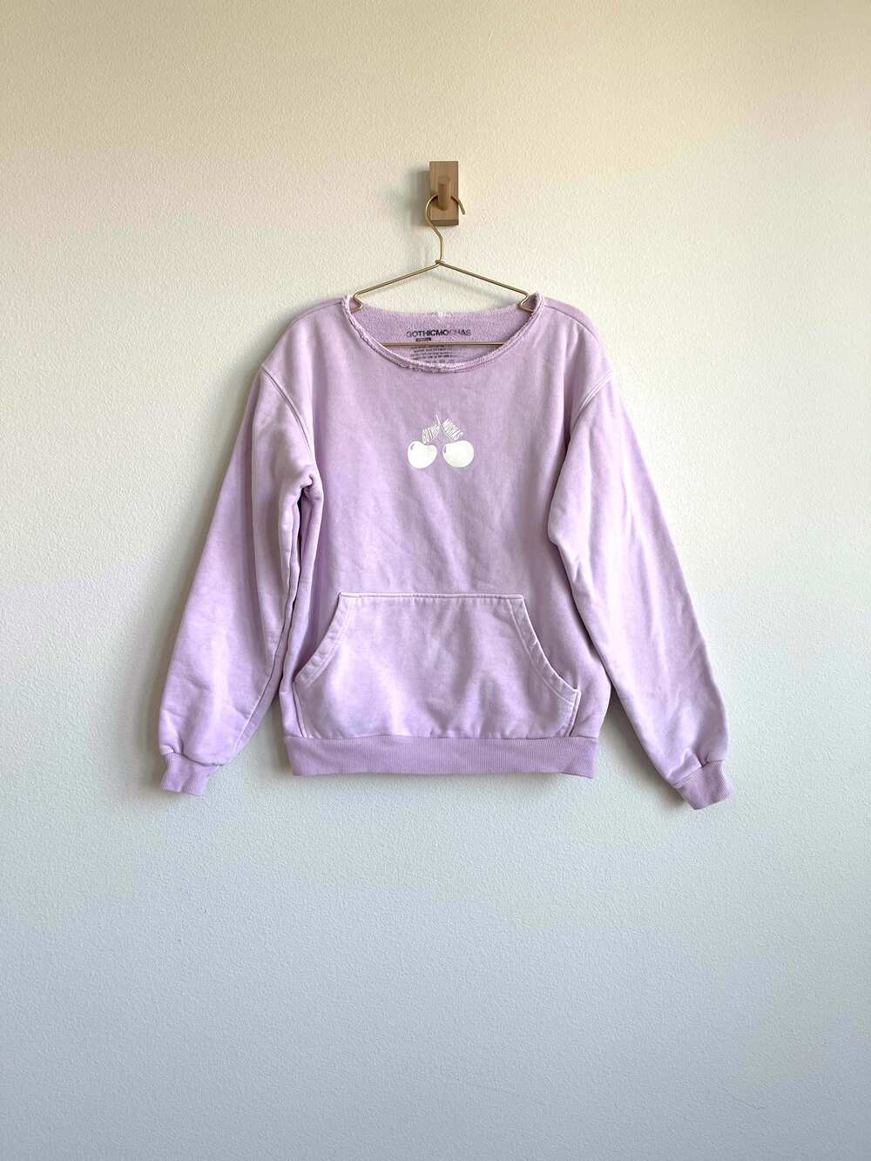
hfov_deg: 53.1
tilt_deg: +1.3
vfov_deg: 67.3
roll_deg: -0.1
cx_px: 436
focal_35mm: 26
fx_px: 872
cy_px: 580
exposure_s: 1/122
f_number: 1.6
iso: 50
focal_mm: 5.1
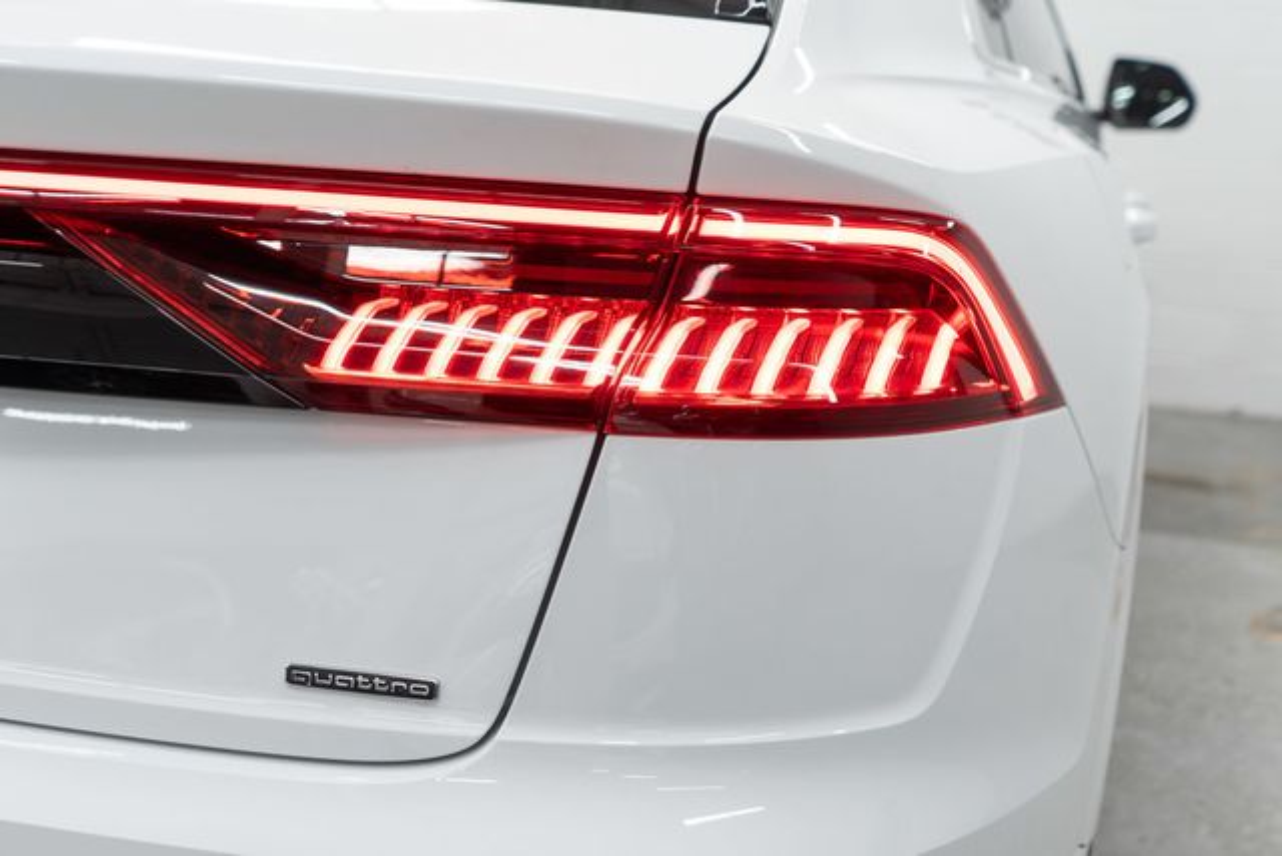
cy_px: 428
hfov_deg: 46.4
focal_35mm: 42
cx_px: 641
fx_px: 1496
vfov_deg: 31.9
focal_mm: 28
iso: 200
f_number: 3.2
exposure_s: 1/50
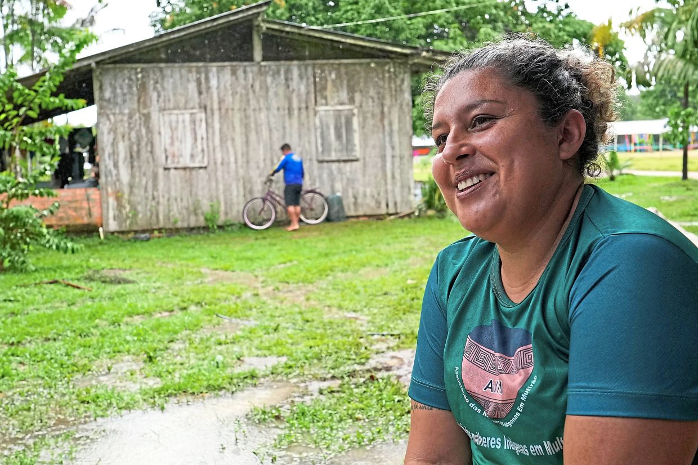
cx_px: 349
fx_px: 698
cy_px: 232
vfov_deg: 36.9
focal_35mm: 36
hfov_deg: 53.1
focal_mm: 24
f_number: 5.6
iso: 1250
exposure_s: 1/500
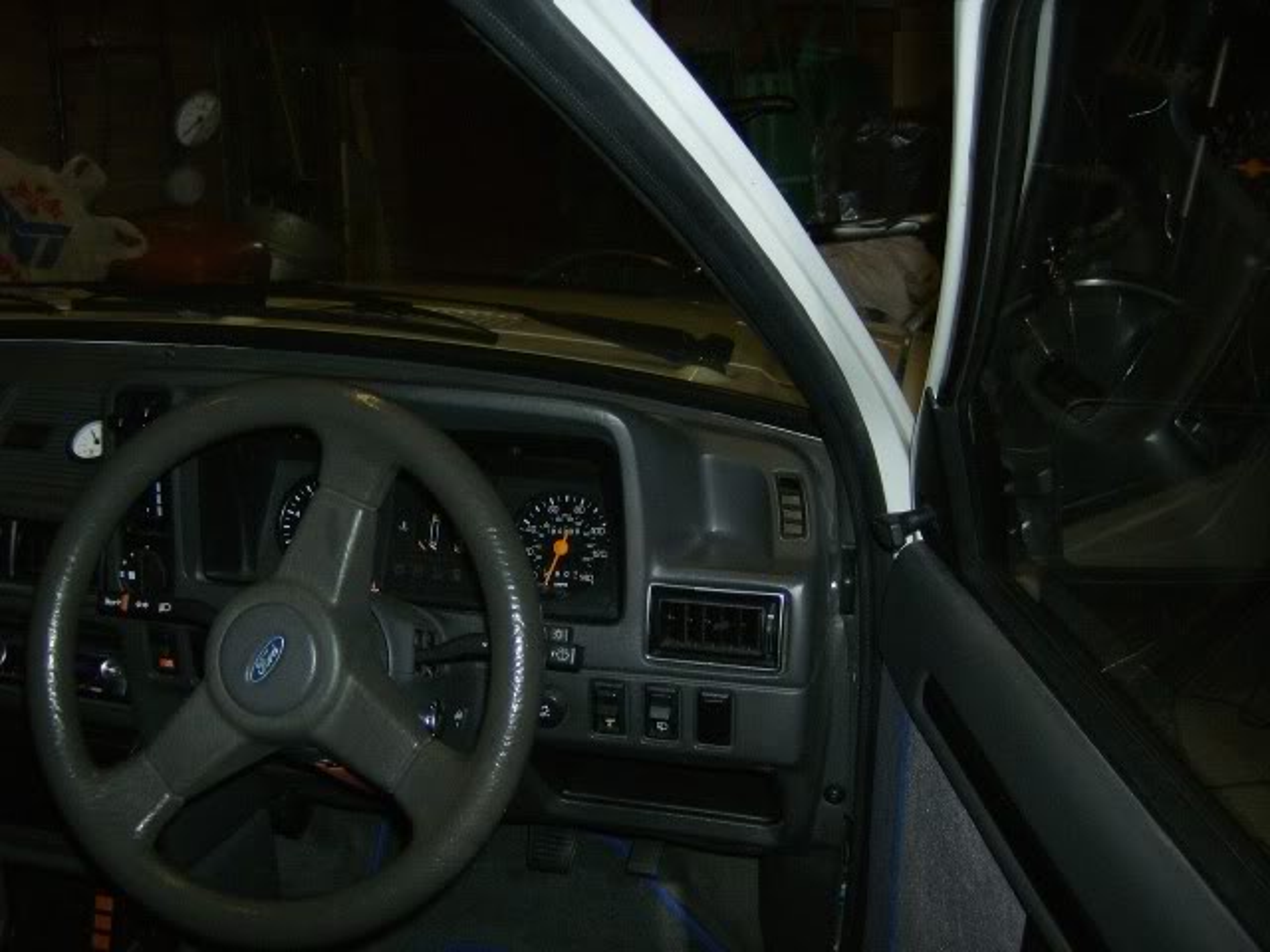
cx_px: 635
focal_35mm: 36
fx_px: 1321
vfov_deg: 39.7
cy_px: 476
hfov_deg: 51.4
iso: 200
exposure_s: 1/60
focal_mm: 6
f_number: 2.8
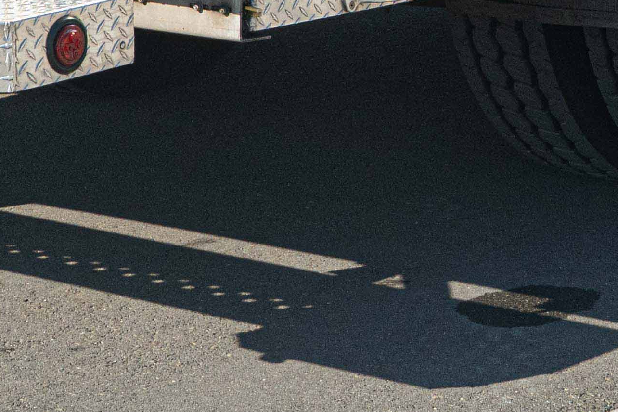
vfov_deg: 6.7
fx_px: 3279
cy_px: -636
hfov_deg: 10.8
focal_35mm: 191
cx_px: 405
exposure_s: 1/200
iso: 800
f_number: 10
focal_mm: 35
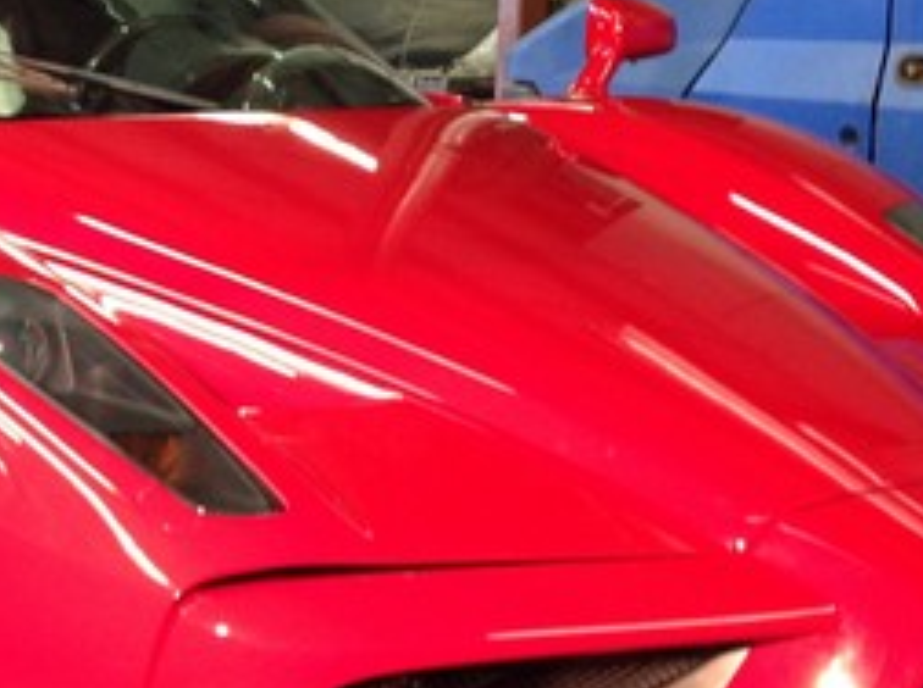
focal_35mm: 89
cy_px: 366
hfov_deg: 21.7
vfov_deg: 16.5
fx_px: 2369
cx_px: 168
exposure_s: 1/15
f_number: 2.4
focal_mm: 4.28
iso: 125
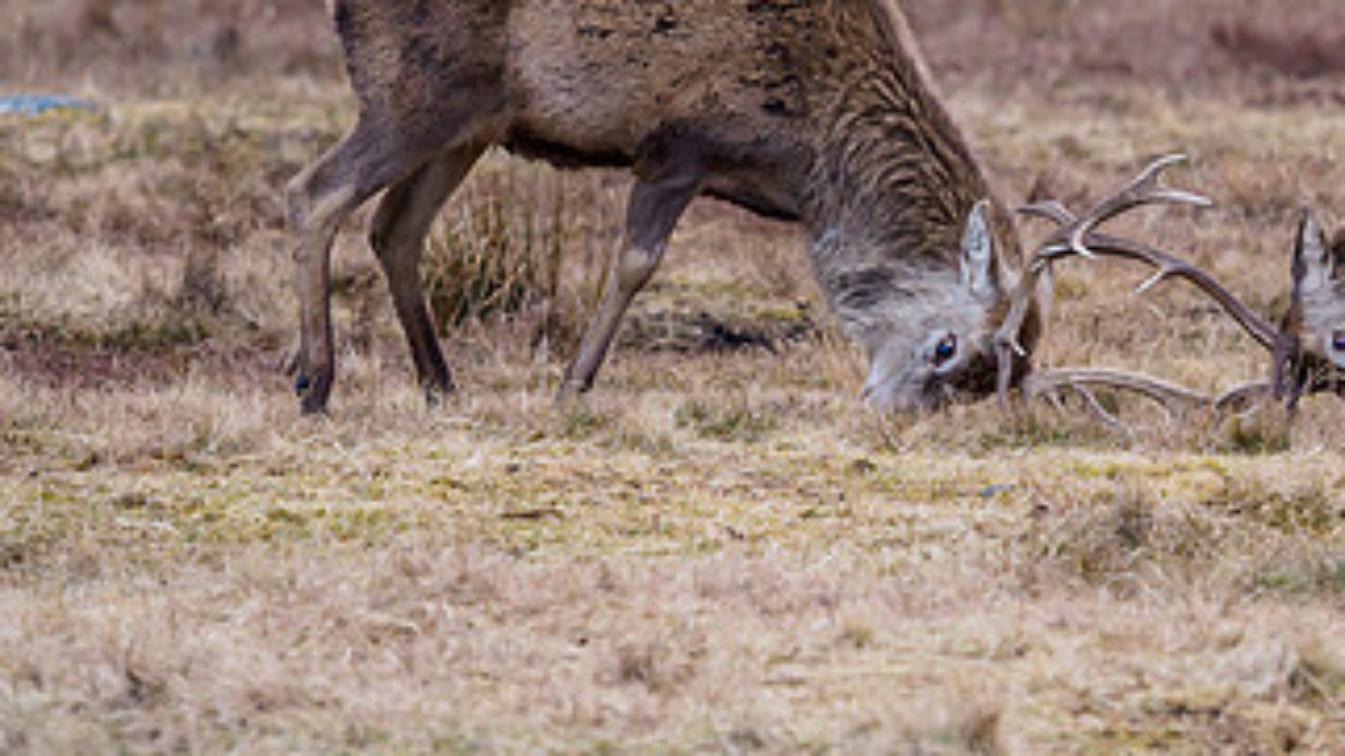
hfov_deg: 3.5
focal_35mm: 624
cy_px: 113
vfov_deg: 1.9
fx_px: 22251
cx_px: 893
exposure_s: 1/320
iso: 1000
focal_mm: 150
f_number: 3.2
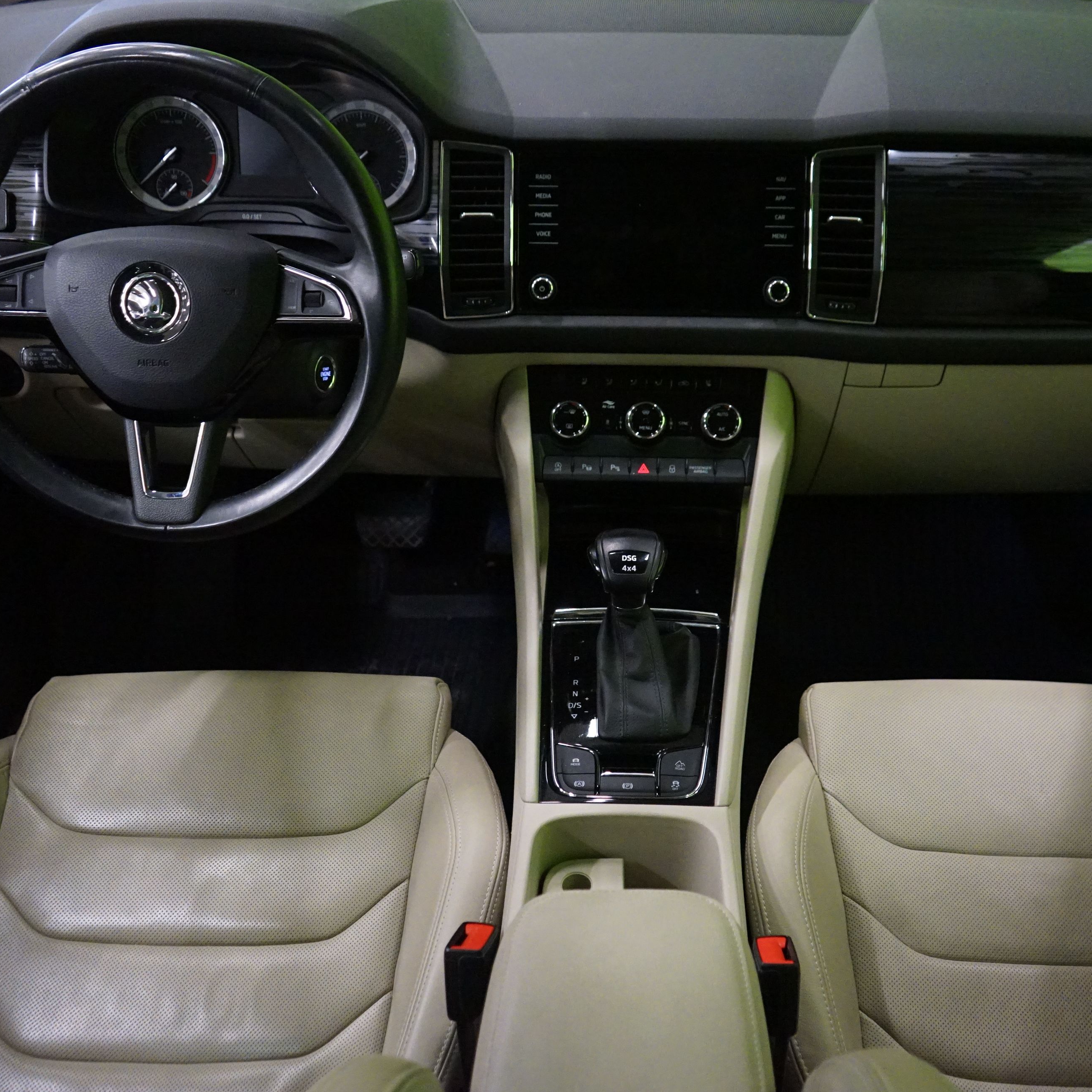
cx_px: 620
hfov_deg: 45.9
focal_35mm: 36
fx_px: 1285
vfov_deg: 46.0
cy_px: 548
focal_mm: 28
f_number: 3.5
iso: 6400
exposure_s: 1/50
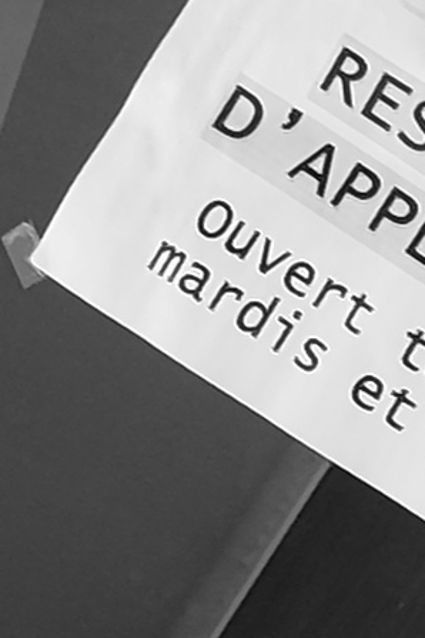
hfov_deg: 2.2
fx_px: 10270
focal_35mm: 580
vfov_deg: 3.5
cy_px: -587
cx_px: -3016
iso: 200
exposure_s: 1/125
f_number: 5.6
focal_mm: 35
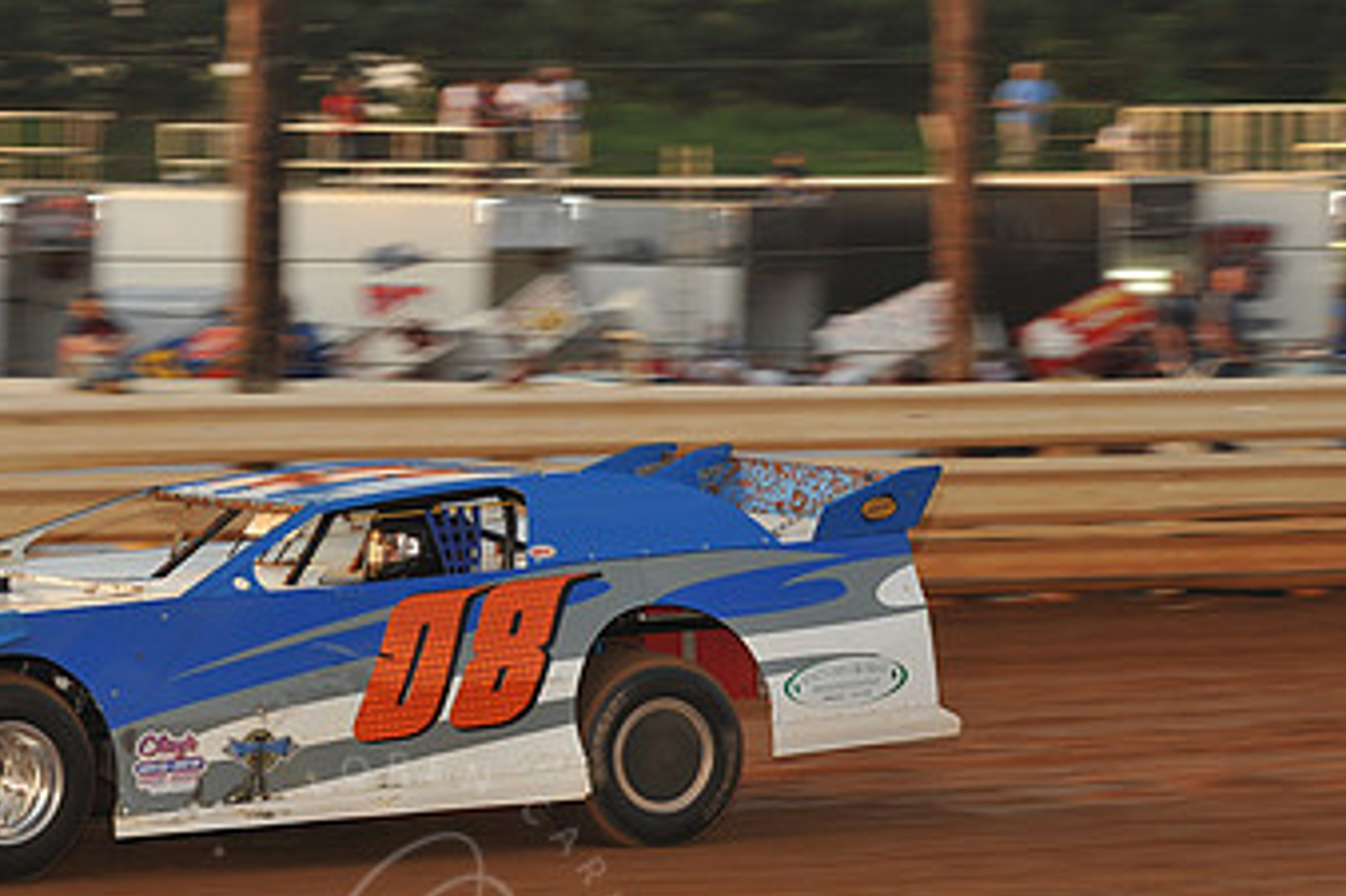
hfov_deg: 10.0
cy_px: 625
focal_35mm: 206
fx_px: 7698
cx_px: 398
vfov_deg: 6.7
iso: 500
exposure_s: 1/320
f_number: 8
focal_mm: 120
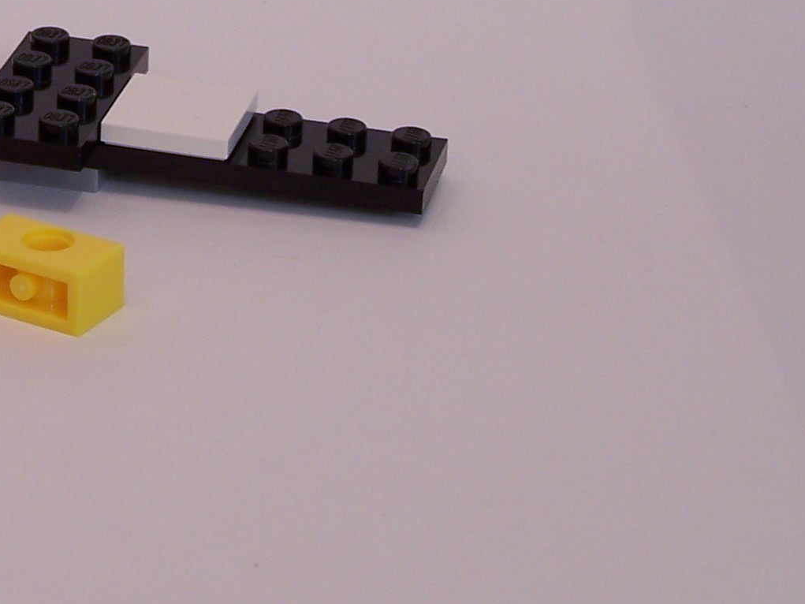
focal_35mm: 169
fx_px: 3931
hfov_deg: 11.5
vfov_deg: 8.7
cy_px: -7
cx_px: -50
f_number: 3.2
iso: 80
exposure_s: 1/8
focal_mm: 11.1
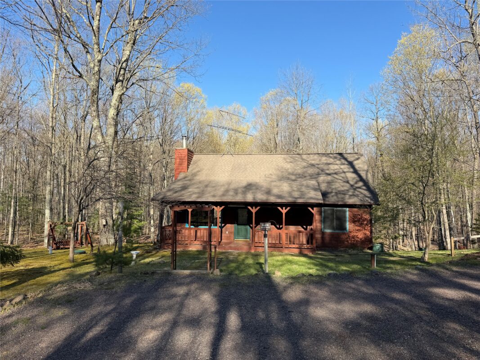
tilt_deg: +3.4
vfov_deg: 56.8
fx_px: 333
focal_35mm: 24
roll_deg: -0.6
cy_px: 180
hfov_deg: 71.6
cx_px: 240
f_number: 1.78
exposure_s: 1/2232
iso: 80
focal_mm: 6.76
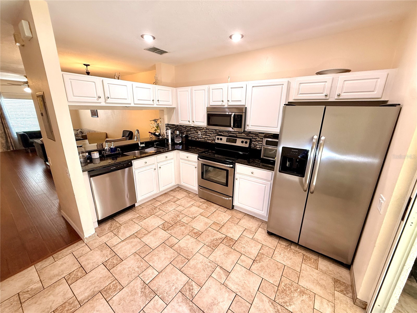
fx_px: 169
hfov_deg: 102.1
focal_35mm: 14
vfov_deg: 85.7
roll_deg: -0.2
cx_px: 208
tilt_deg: -13.2
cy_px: 156
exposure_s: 1/120
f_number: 2.2
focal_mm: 2.22
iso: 200
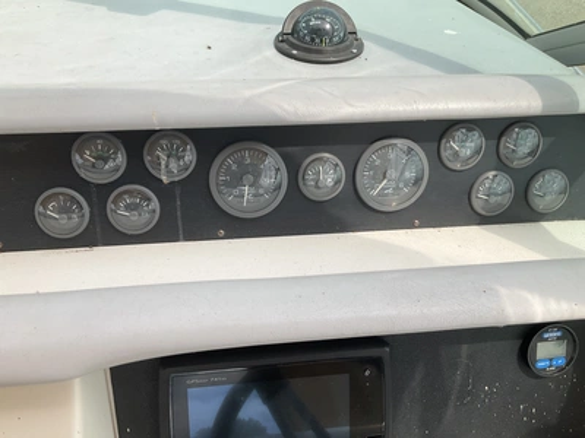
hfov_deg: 61.7
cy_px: 219
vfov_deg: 48.2
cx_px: 292
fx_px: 490
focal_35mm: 29
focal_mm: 3
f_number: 1.8
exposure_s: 1/1168
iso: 25
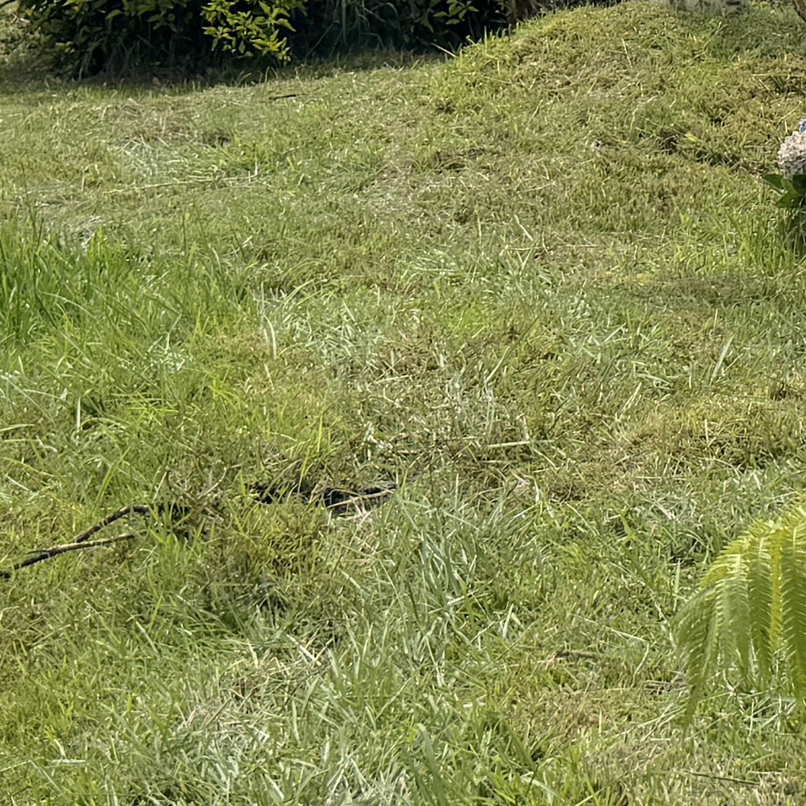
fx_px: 2871
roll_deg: +0.1
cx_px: 727
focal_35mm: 109
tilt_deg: -4.3
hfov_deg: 15.8
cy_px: -226
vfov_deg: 15.3
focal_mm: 6.76
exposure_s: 1/10417
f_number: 1.78
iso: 80
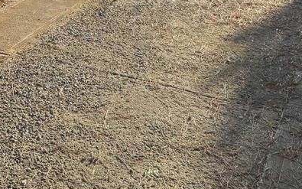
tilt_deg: -15.0
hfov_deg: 30.8
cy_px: -78
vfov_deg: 18.0
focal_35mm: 66
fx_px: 543
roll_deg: +0.0
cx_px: 94
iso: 80
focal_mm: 6.76
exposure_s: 1/1238
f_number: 1.78
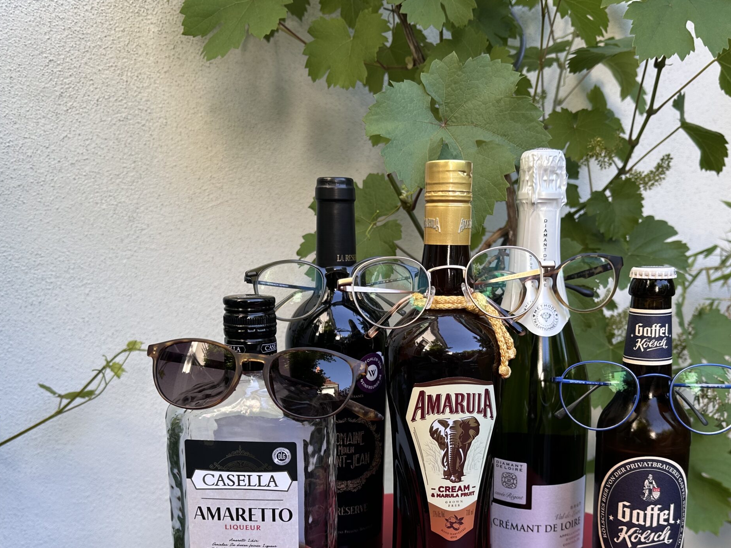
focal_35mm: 33
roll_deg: +0.8
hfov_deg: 55.2
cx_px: 410
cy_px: 373
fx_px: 697
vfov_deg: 42.3
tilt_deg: -11.2
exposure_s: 1/142
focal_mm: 6.86
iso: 64
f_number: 1.78
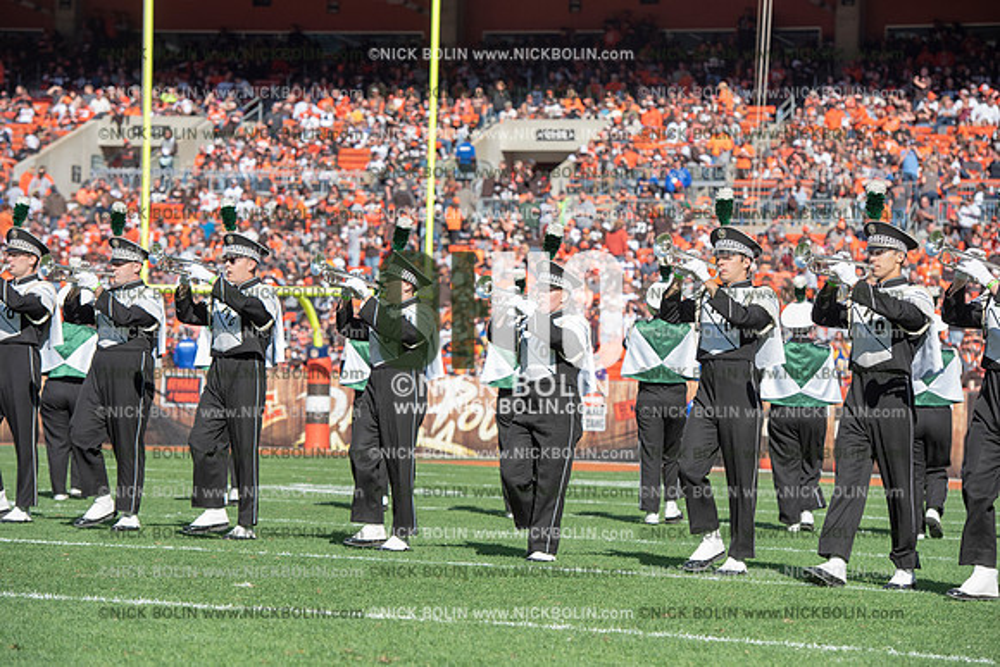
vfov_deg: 11.2
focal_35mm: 122
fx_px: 3390
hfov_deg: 16.8
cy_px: 334
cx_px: 500
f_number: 5
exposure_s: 1/2000
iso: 400
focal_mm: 122
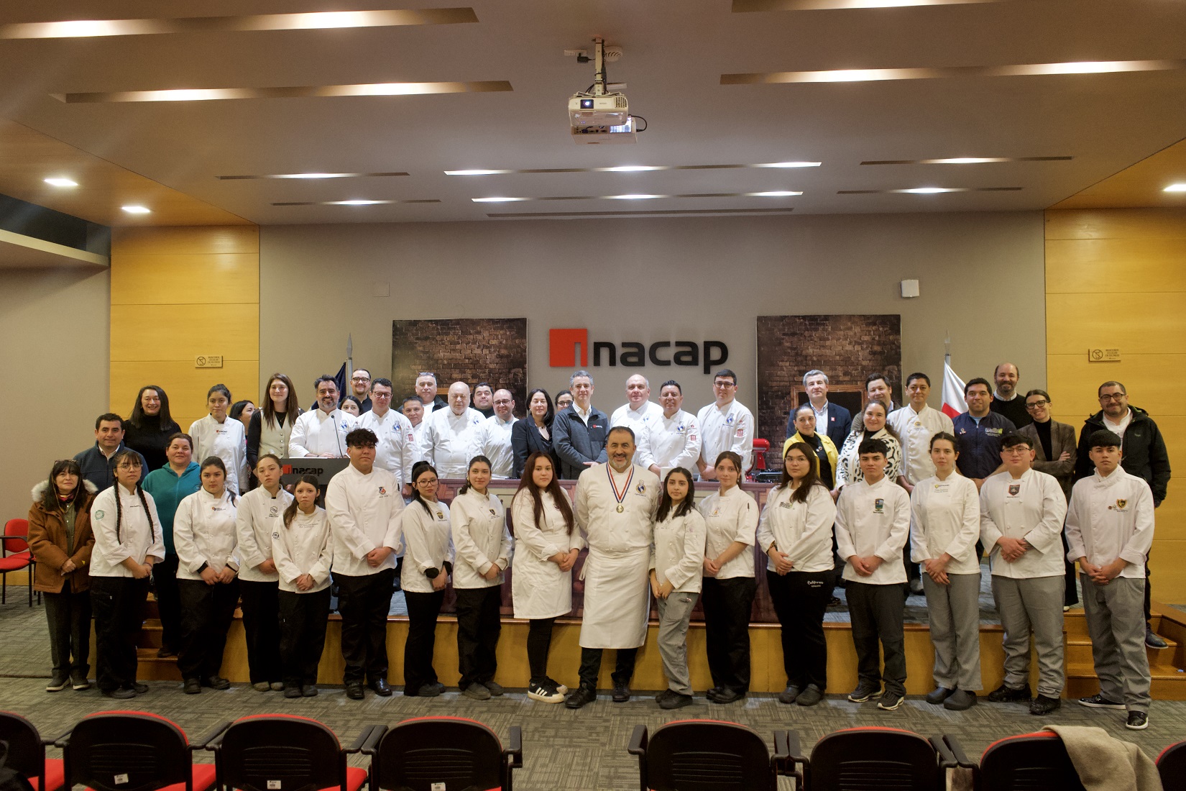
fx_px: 955
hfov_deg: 63.7
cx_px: 593
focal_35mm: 29
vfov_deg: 45.0
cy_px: 396
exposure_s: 1/160
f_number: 3.5
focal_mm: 29
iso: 4000
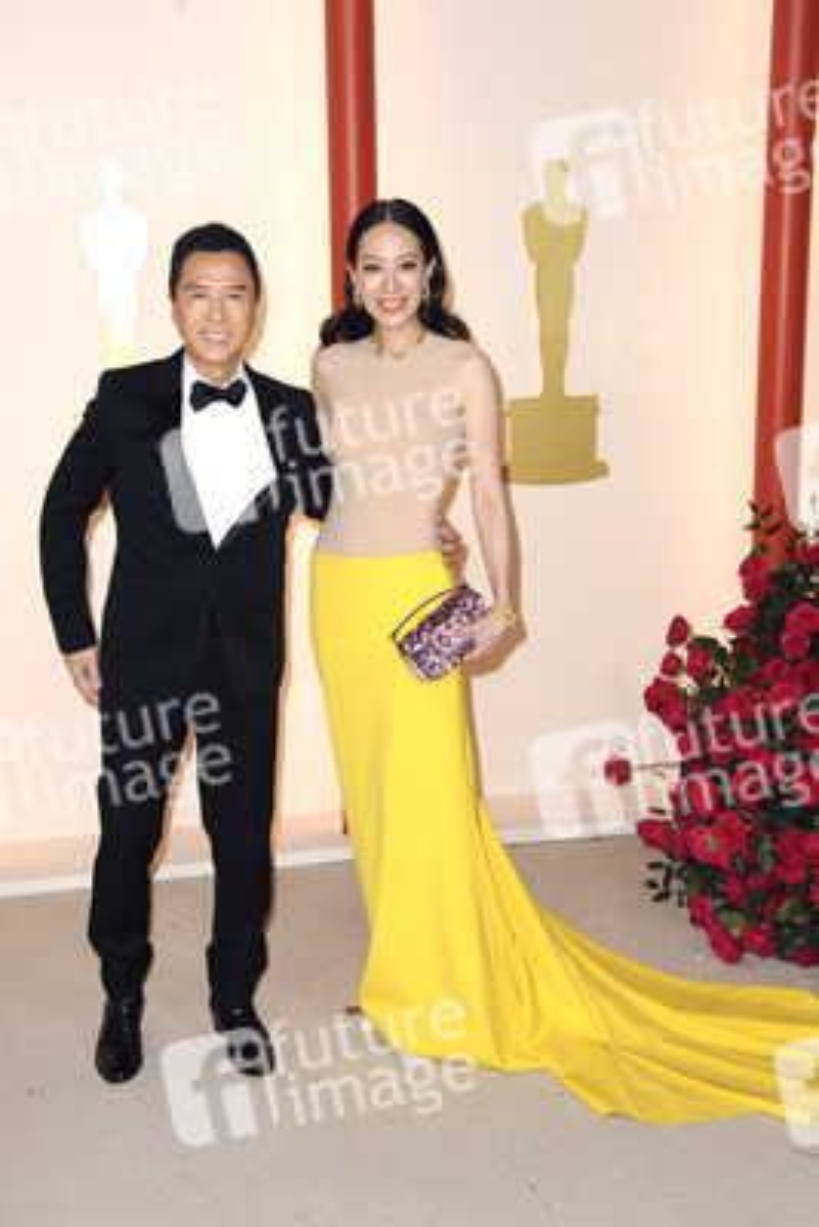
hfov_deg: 29.9
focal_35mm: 45
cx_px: 410
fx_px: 1534
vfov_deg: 43.6
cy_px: 614
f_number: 7.1
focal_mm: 45
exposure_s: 1/200
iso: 1600
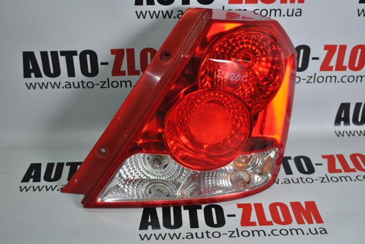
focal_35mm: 48
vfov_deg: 28.1
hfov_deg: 41.1
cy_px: 122
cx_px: 182
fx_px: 487
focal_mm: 32
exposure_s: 1/60
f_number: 4.8
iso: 200
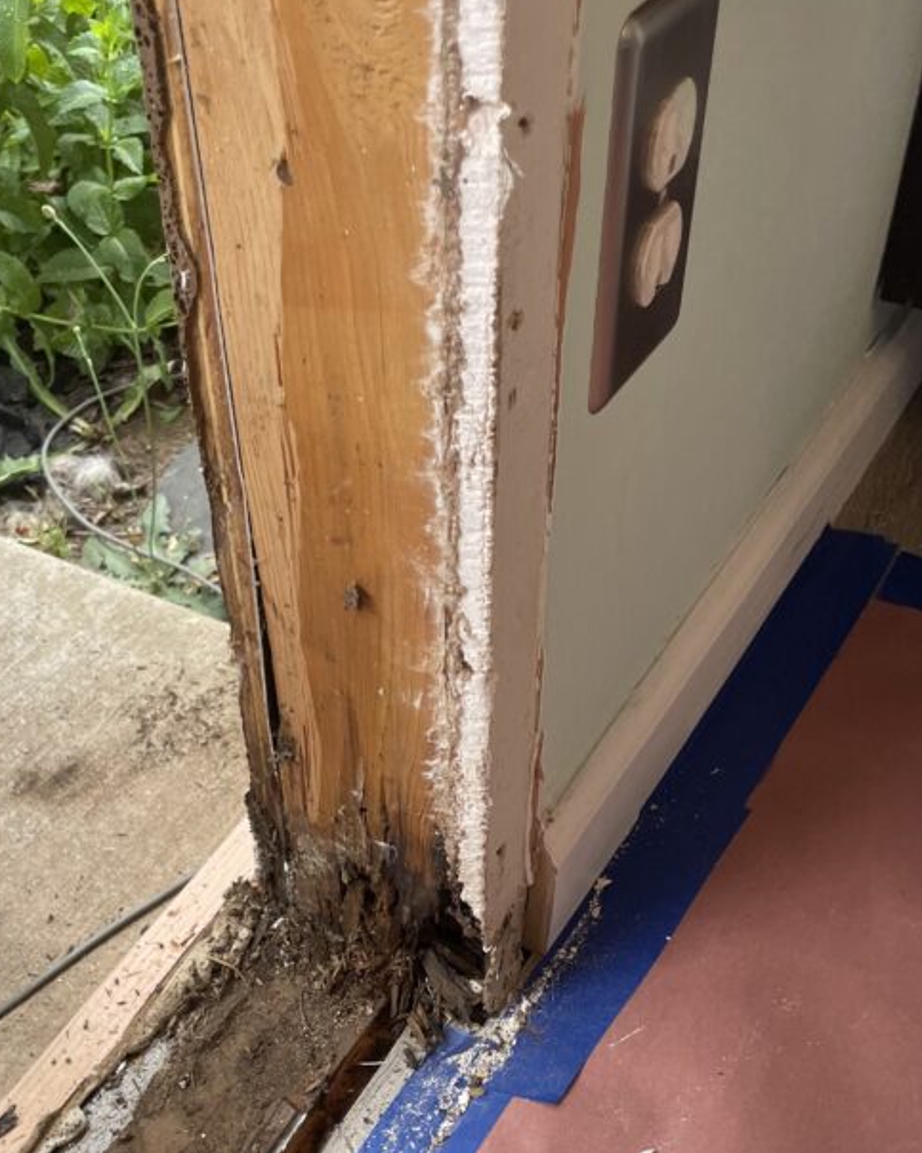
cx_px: 344
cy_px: 863
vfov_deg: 41.6
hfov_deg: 34.7
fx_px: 1467
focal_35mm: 43
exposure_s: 1/121
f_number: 1.6
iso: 125
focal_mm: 4.2
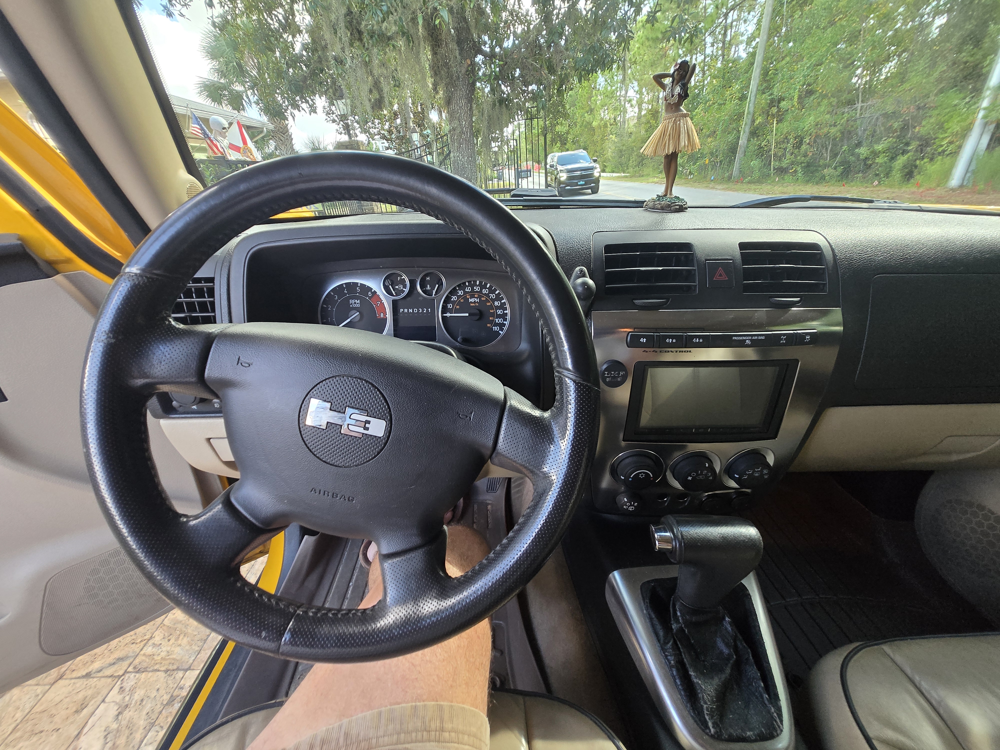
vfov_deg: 89.9
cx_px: 500
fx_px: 376
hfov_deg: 106.2
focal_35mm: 13
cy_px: 375
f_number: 2.2
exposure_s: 1/60
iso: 64
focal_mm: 1.7
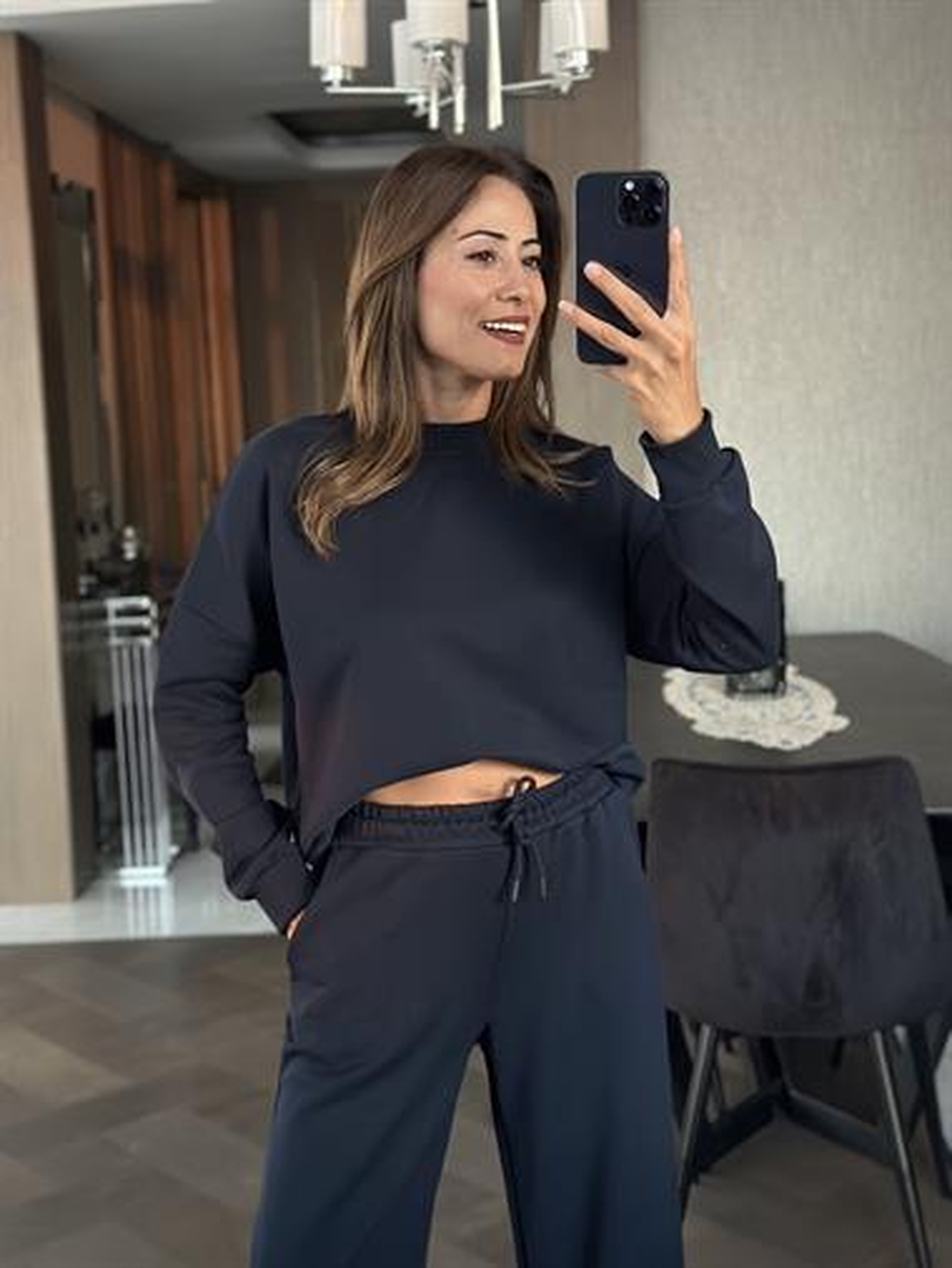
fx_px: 1759
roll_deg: +3.2
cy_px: 634
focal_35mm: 48
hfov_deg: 30.3
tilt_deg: -18.7
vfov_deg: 39.6
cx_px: 476
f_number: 1.78
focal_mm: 6.86
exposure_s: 1/33
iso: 500
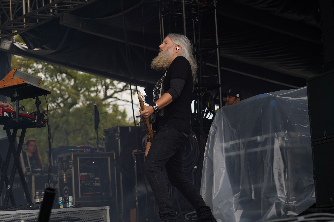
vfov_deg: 13.0
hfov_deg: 19.5
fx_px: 974
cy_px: 111
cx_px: 167
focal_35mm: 105
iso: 100
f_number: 5
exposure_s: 1/200
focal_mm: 105
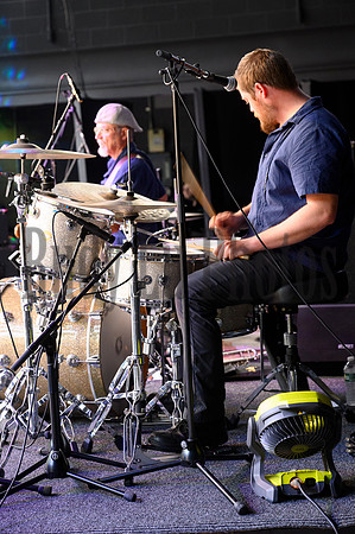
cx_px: 178
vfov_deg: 28.9
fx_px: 1038
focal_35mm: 70
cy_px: 267
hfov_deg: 19.4
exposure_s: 1/125
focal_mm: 70
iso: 3200
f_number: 4.5
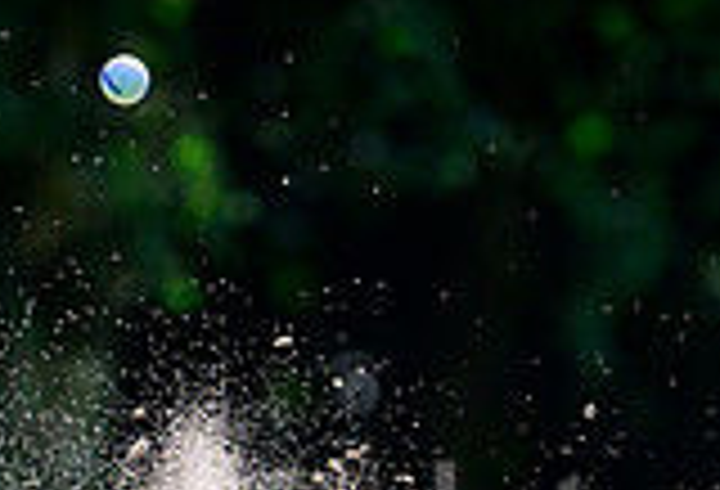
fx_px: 32758
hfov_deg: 1.3
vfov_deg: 0.9
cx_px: 312
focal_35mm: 1627
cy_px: 884
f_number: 5.6
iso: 1250
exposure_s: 1/2500
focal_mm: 400
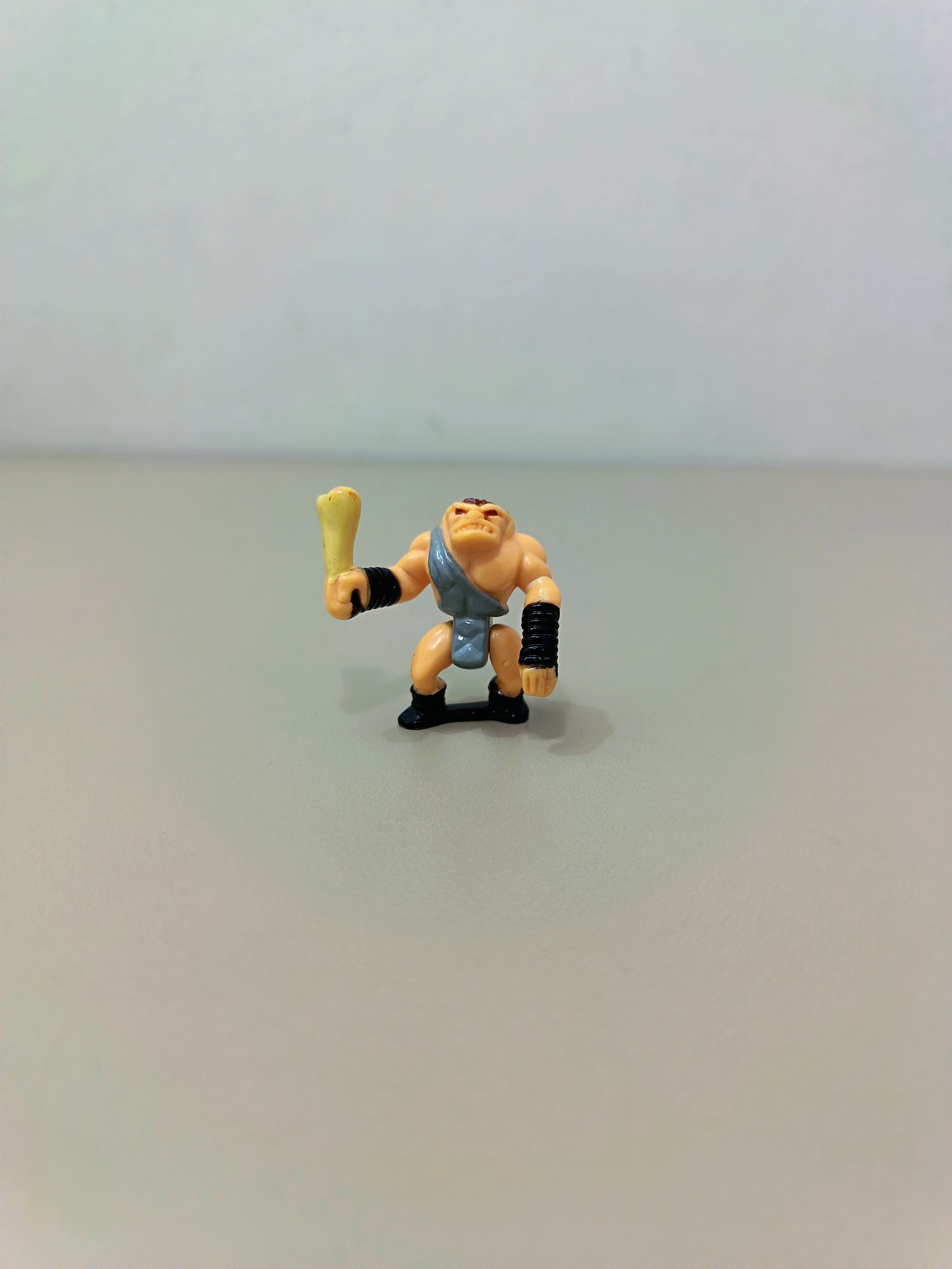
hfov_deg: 56.8
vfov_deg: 71.6
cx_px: 476
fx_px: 880
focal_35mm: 24
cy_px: 634
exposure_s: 1/33.3
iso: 2283
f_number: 1.75
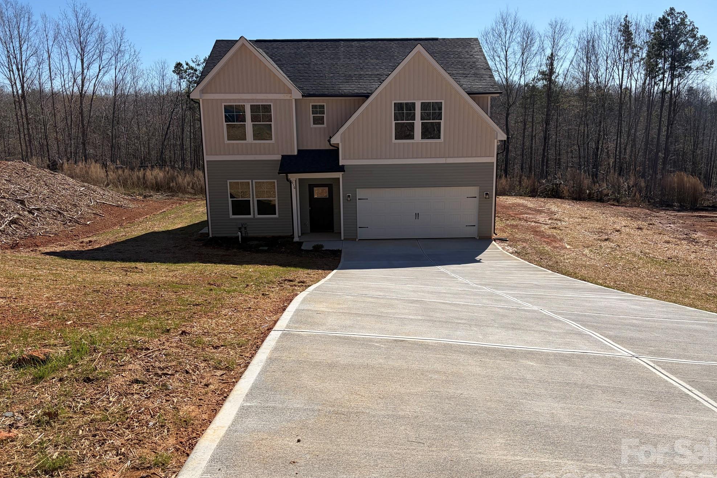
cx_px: 366
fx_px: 558
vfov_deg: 46.4
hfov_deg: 65.5
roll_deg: +0.4
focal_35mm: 28
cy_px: 232
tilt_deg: -10.7
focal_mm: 5.96
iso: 50
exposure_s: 1/5348
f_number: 1.6
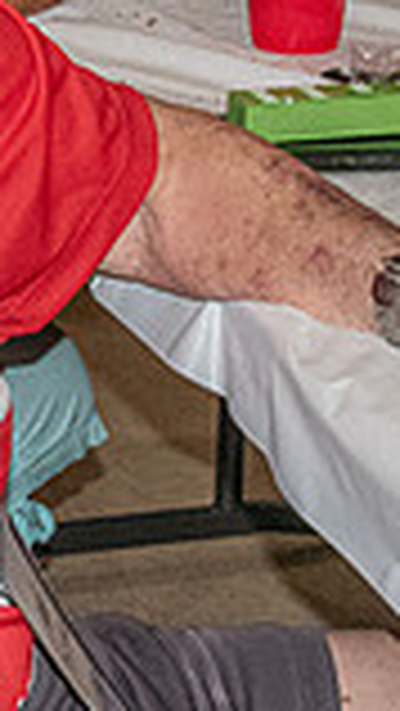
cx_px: -218
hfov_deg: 7.2
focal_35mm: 167
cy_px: 56
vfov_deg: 12.8
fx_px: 3146
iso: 6400
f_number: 13
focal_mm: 32
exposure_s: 1/60
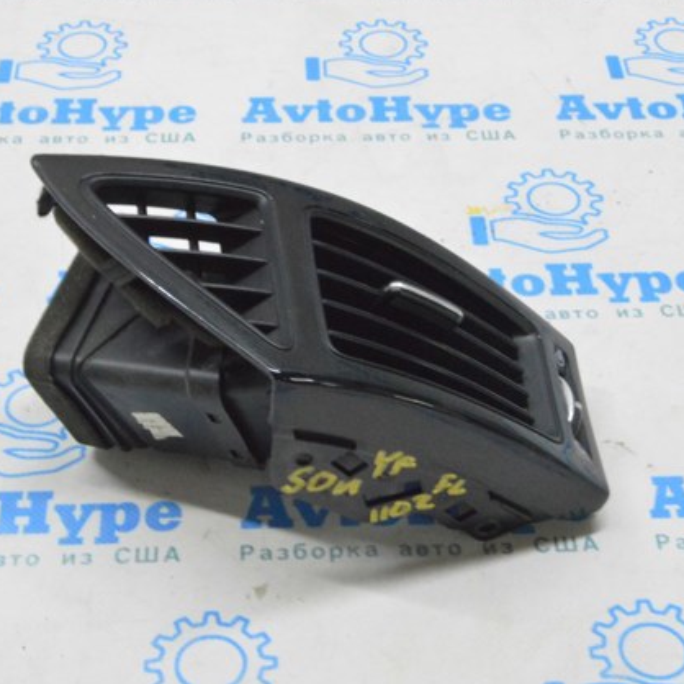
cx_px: 357
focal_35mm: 74
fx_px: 1654
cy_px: 340
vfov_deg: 23.4
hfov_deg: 23.4
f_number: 20
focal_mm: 38
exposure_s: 1/15
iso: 6400
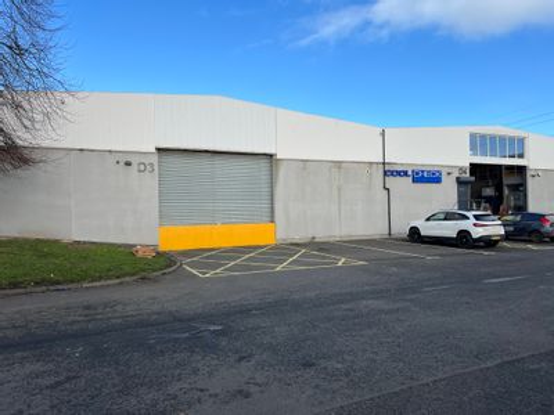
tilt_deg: +2.4
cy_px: 208
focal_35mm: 26
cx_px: 277
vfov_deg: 53.1
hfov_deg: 67.3
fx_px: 416
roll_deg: +1.3
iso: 50
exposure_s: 1/2353
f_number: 1.5
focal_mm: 5.7
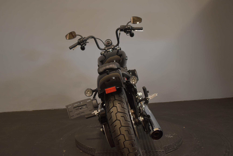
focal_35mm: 36
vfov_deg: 36.9
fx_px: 233
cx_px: 116
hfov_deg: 53.1
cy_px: 78
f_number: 4
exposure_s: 1/30
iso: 800
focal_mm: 24
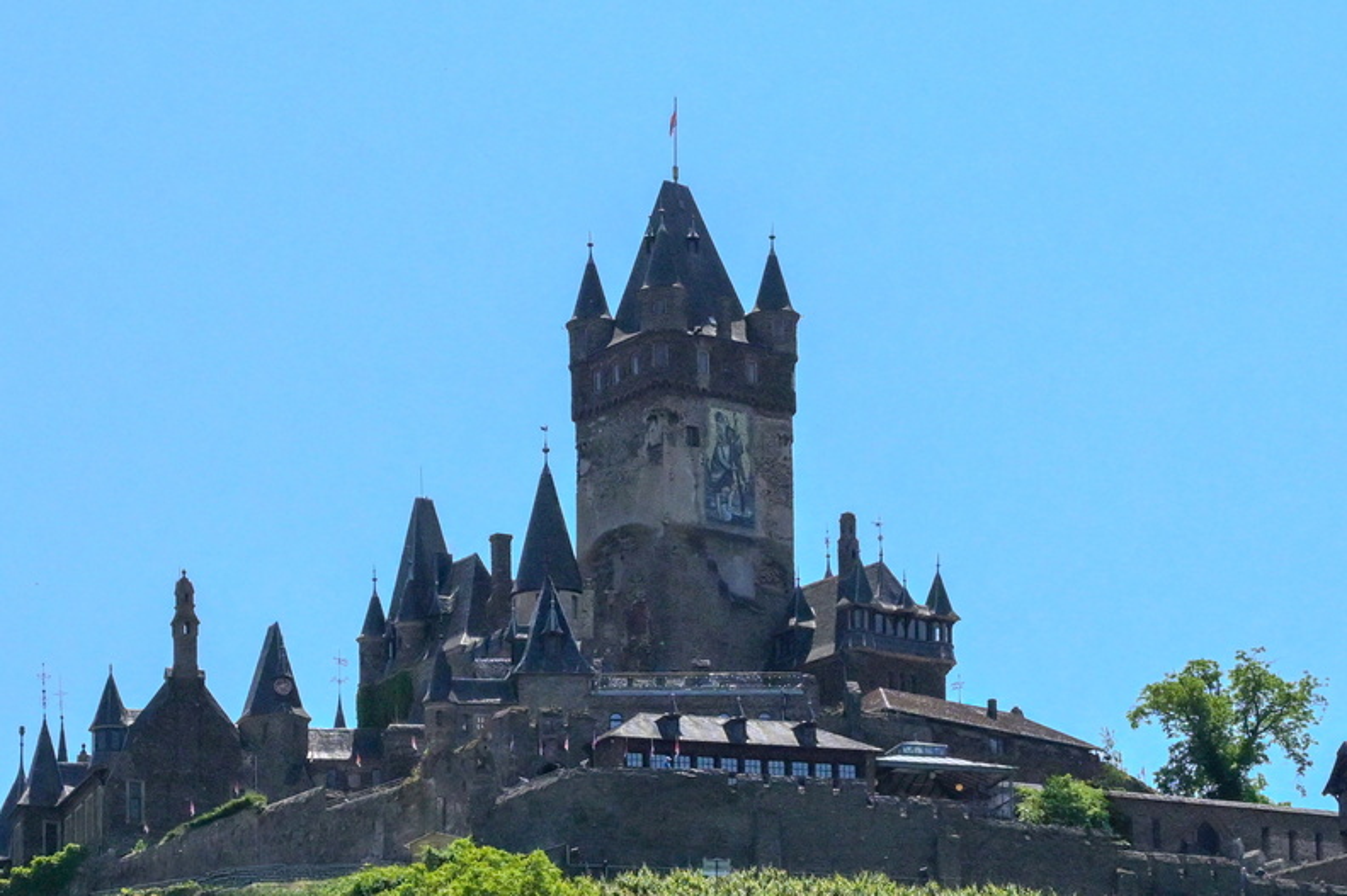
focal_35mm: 76
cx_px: 674
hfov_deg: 26.7
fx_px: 2842
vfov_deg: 17.9
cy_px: 448
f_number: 8
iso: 1250
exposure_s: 1/6400
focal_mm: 51
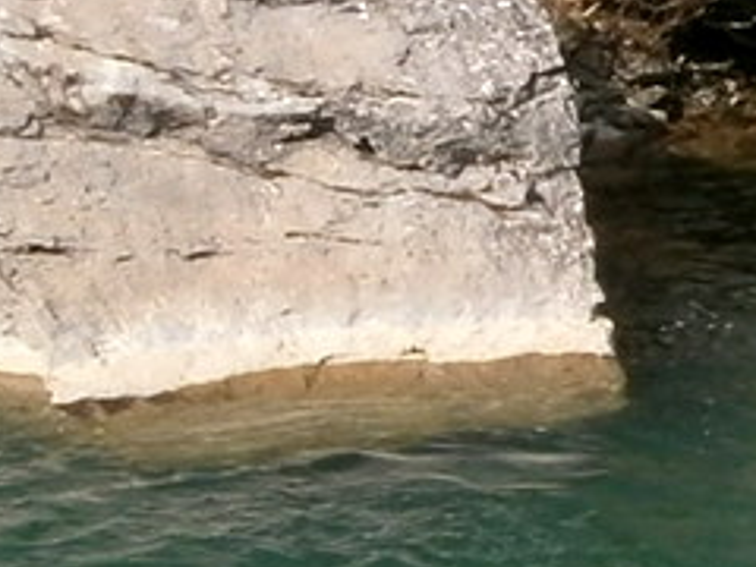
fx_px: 8605
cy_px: -187
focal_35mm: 394
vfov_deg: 3.8
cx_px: 1635
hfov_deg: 4.9
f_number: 4.6
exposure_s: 1/1000
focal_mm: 11.1
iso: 100
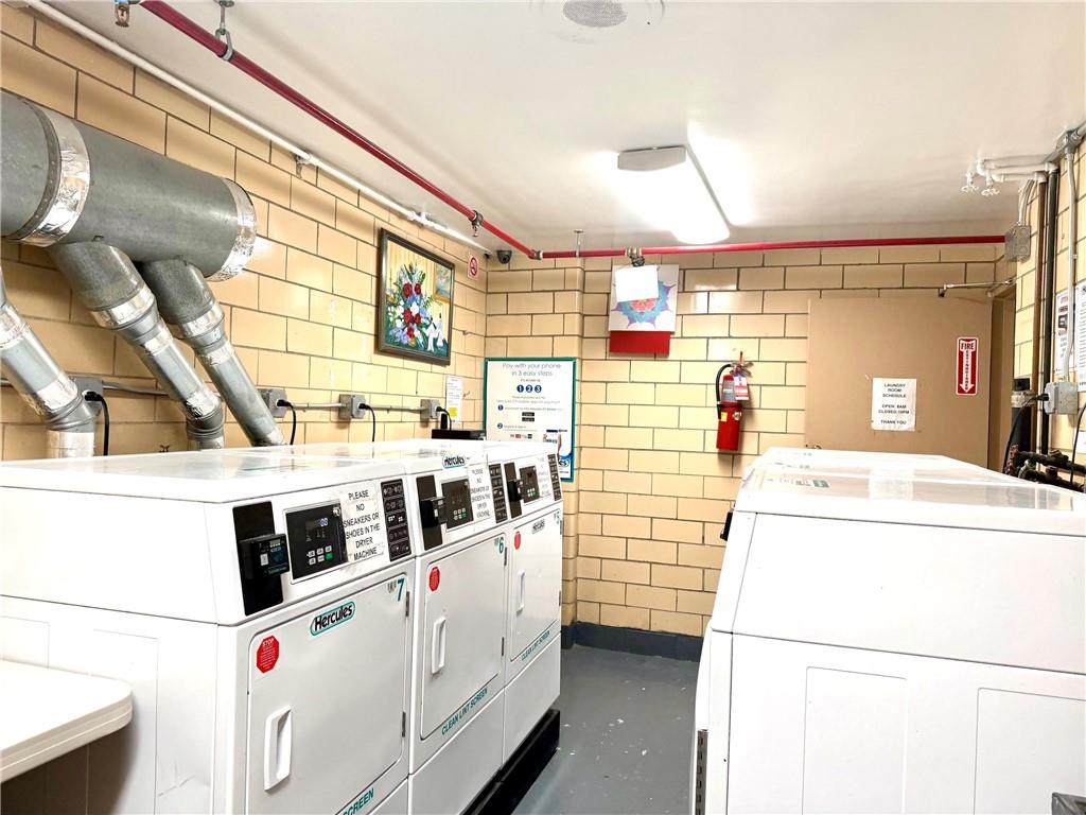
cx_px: 543
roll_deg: -1.4
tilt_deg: +0.1
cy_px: 408
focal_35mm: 24
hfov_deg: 71.6
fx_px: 753
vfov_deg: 56.8
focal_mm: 6.76
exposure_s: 1/164
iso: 160
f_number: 1.78
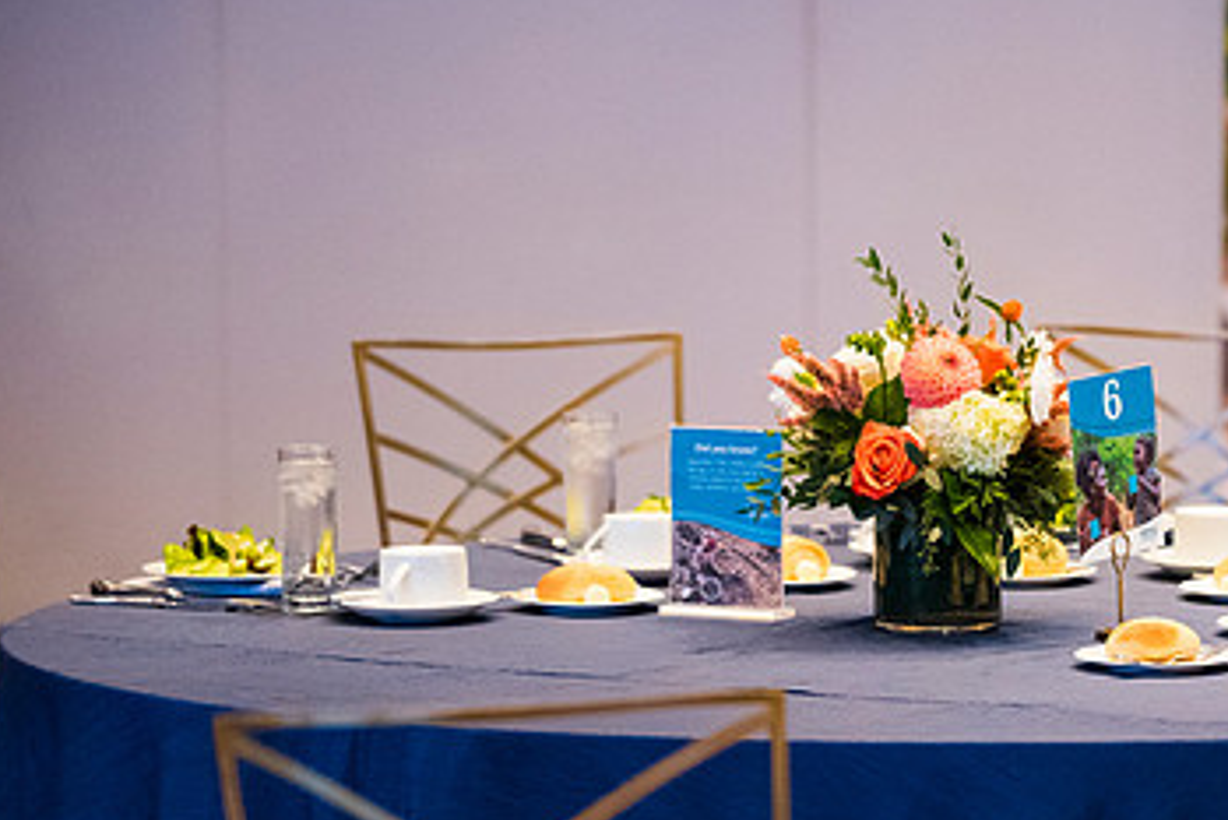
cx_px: 999
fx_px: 6245
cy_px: 502
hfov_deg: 11.2
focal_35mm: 183
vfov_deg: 7.5
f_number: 2.8
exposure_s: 1/250
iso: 6400
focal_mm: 110
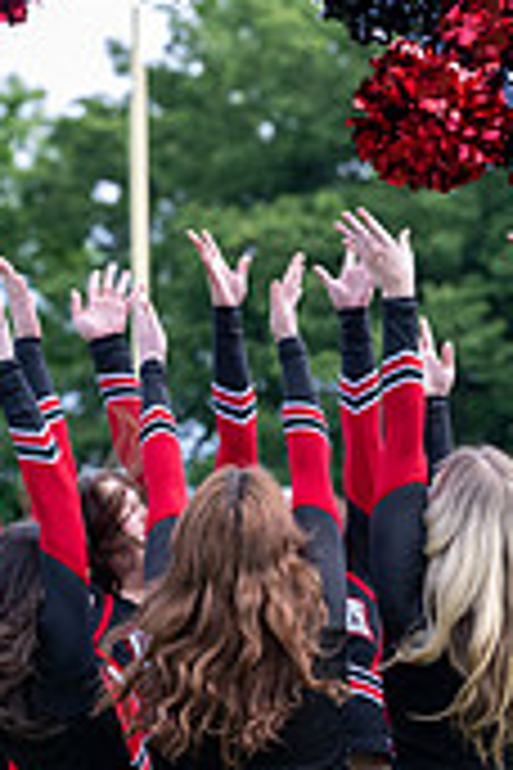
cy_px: 527
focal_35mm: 290
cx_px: 324
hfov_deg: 4.7
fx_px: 6198
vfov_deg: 7.1
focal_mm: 110
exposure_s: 1/1600
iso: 1000
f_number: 4.5
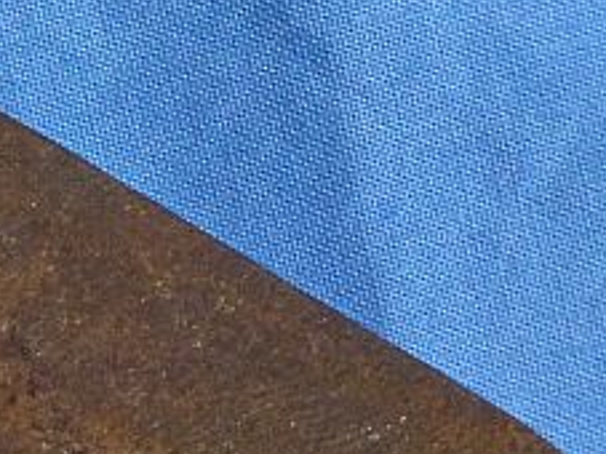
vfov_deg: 6.9
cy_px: 96
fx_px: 3762
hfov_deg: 8.9
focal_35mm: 215
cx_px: -363
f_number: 4.5
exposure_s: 1/60
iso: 400
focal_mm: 10.9
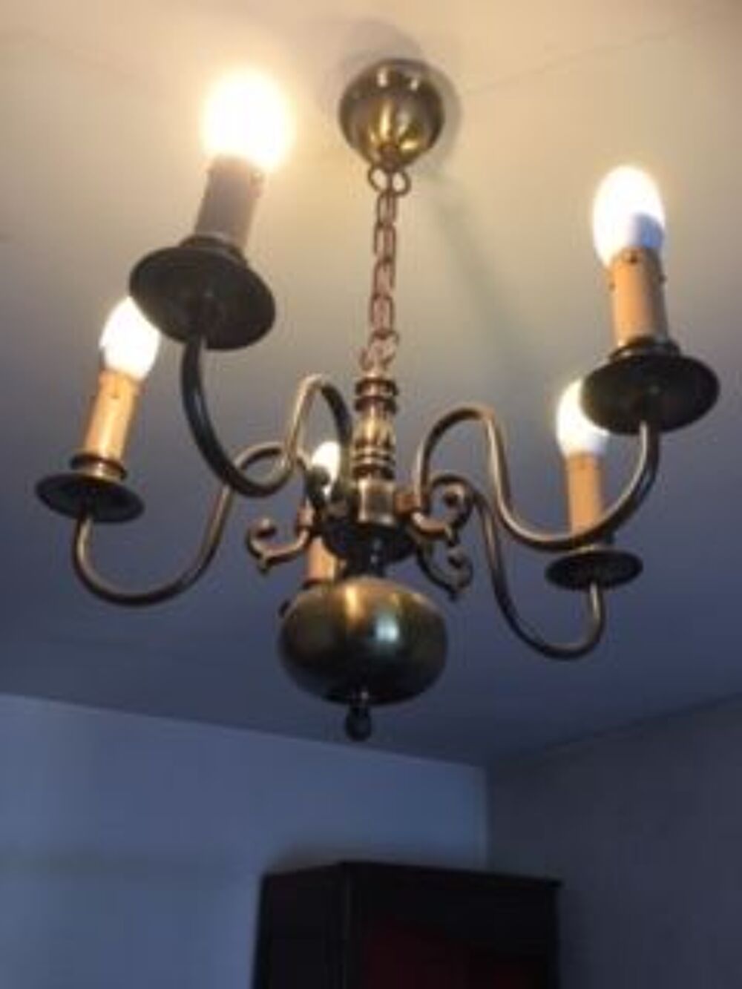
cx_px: 371
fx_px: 829
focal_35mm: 29
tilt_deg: +31.0
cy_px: 494
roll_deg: -3.5
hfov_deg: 48.2
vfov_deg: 61.7
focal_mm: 4.15
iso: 40
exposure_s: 1/17
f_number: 2.2
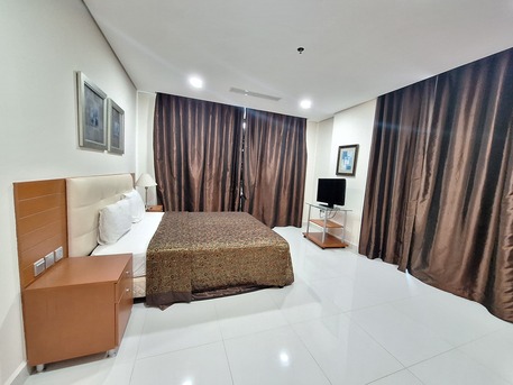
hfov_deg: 106.2
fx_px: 193
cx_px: 256
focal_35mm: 13
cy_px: 192
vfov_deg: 89.9
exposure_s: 1/25
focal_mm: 1.74
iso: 320
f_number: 2.2
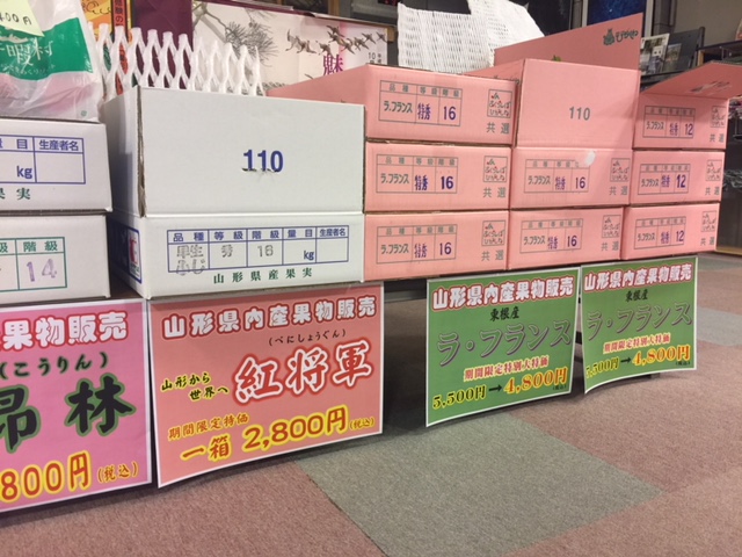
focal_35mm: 29
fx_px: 622
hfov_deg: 61.7
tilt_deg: -8.8
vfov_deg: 48.2
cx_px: 371
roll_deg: -1.5
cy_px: 278
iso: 64
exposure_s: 1/15
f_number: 2.2
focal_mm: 4.15
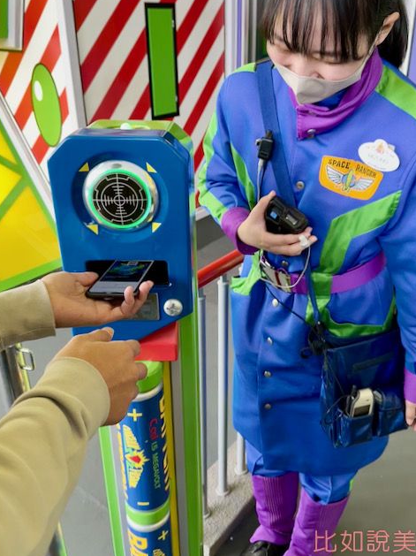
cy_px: 255
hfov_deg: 49.6
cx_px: 237
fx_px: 449
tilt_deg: -24.0
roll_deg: +2.0
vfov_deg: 63.4
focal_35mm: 28
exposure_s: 1/162
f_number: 1.78
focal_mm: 6.86
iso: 64
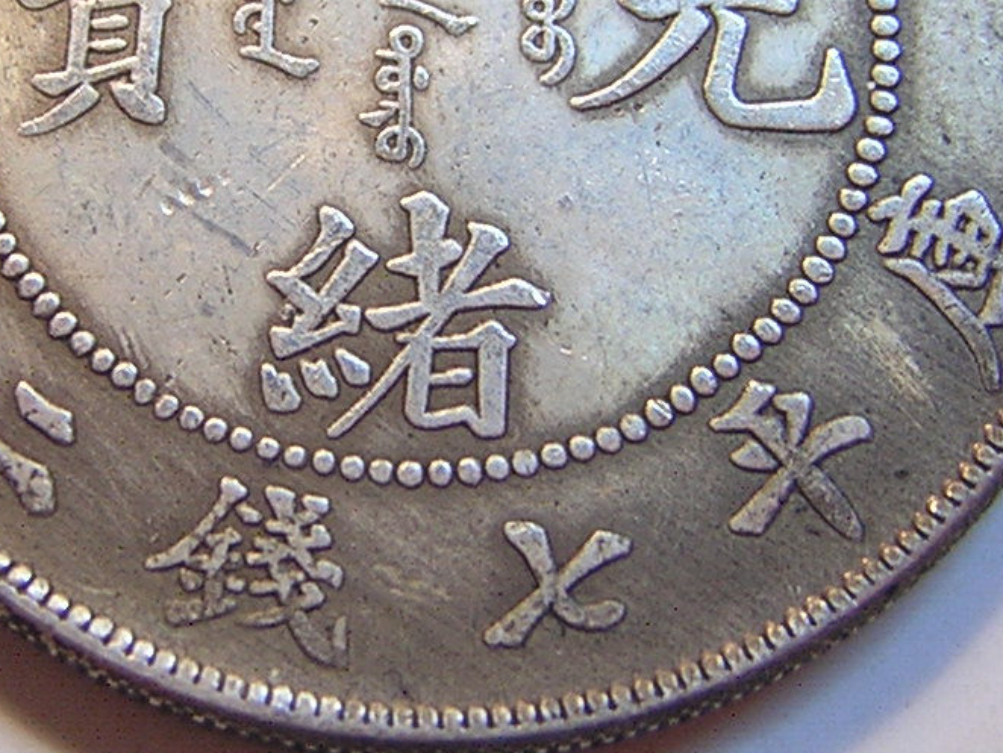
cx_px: 414
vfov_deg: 16.8
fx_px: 2522
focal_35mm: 87
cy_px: 97
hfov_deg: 22.5
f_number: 2.6
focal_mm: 4.7
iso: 50
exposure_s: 1/24.4
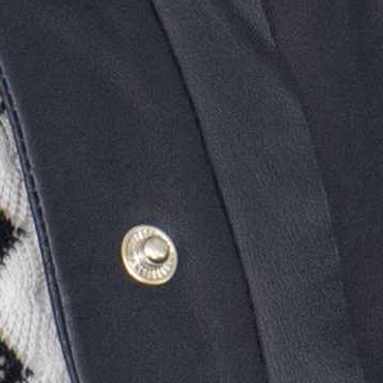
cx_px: -116
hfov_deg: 2.5
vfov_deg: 2.5
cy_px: -963
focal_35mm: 697
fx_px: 8725
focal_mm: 70
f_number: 5.6
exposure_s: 1/160
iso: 2000
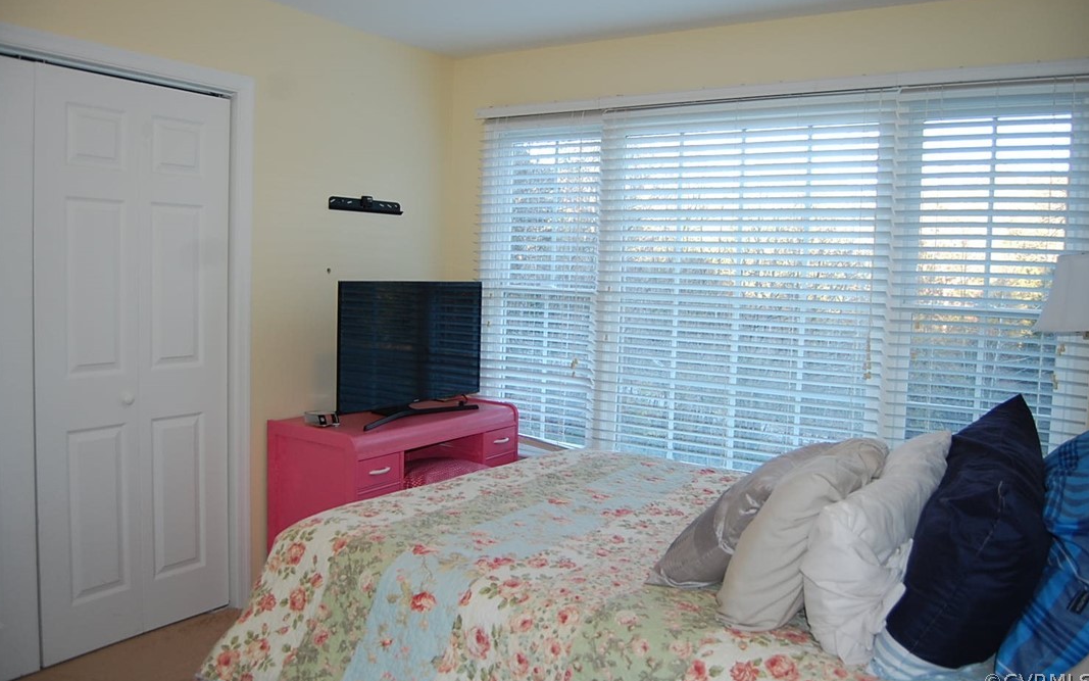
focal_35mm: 28
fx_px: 831
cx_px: 542
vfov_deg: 44.5
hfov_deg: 66.5
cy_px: 330
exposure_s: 1/100
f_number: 3.5
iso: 400
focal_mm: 18
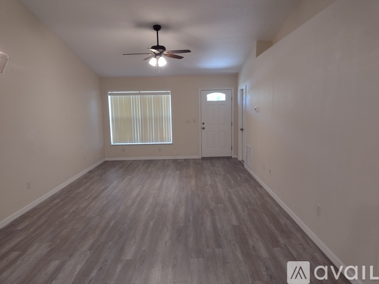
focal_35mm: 27
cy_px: 142
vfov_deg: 51.3
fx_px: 296
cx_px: 190
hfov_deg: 65.3
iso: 172
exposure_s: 1/40
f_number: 1.7
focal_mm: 4.71
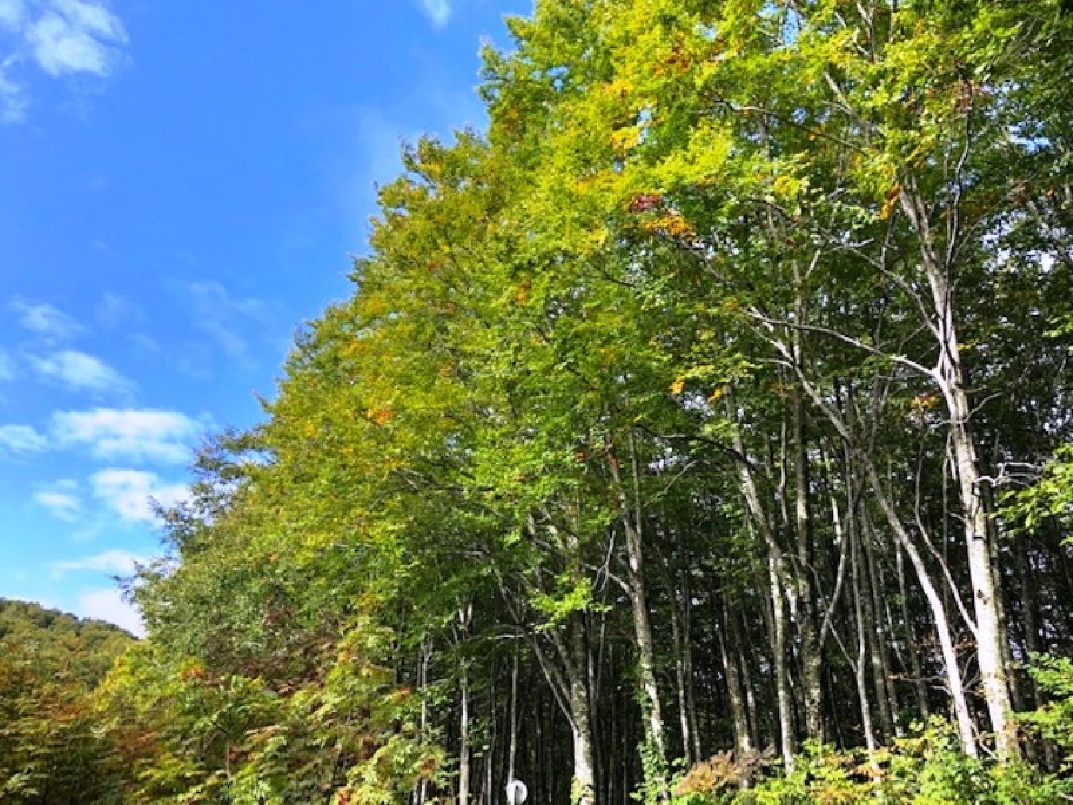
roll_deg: -1.7
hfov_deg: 63.4
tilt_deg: +26.0
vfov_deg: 49.7
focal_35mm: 28
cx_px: 536
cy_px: 402
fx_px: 868
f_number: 1.8
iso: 20
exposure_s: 1/564
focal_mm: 4
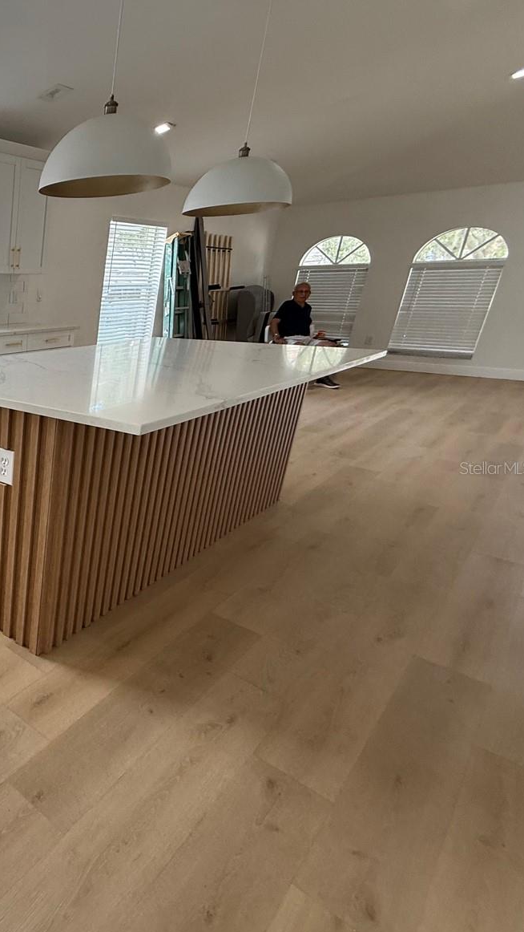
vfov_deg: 83.8
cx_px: -106
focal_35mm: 21
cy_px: 468
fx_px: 518
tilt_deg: -17.9
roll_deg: -0.1
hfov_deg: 39.0
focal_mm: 2.22
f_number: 2.2
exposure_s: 1/120
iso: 80
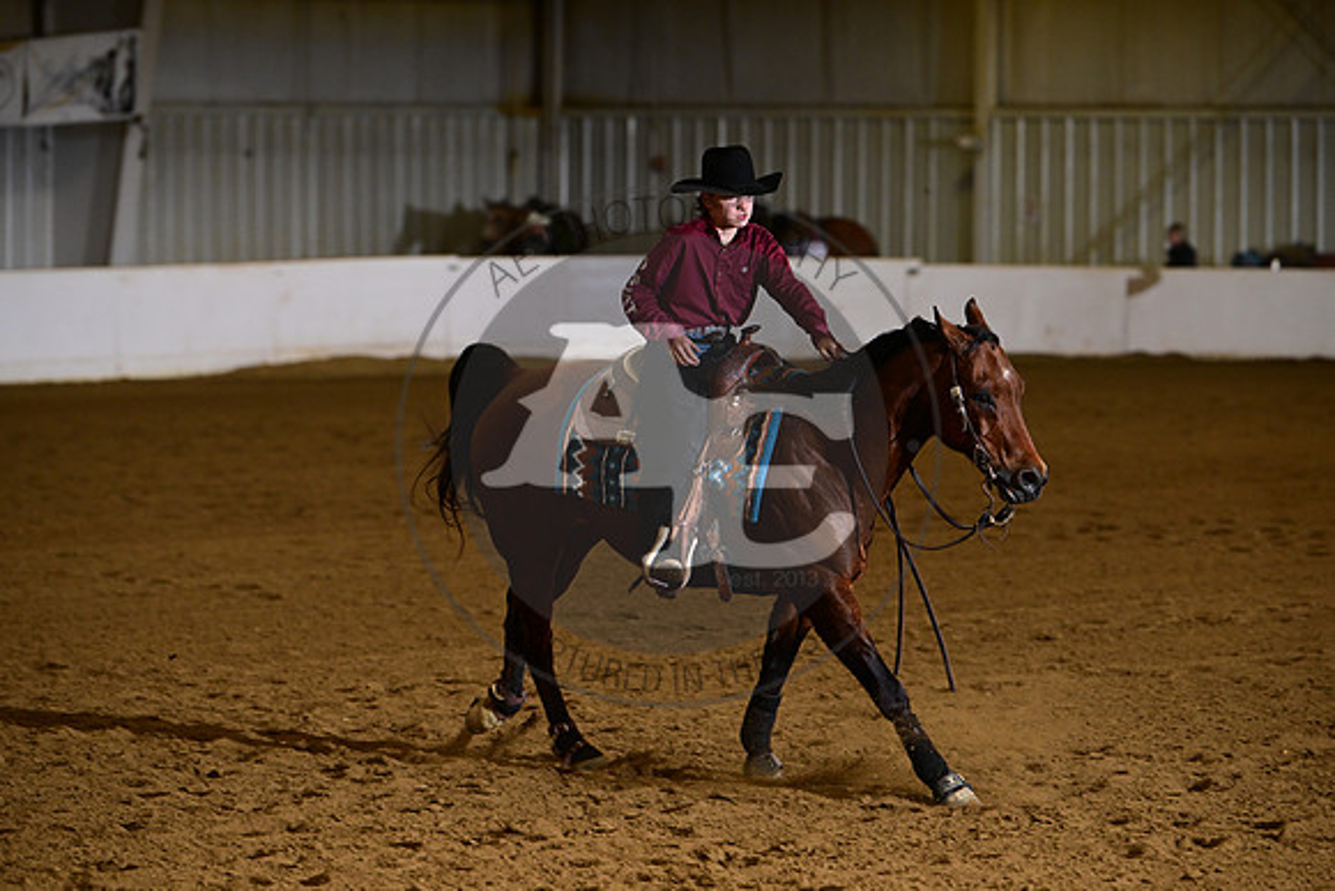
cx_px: 668
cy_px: 446
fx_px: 7418
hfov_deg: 10.3
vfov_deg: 6.9
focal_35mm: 200
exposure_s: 1/200
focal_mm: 200
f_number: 4.5
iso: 2000
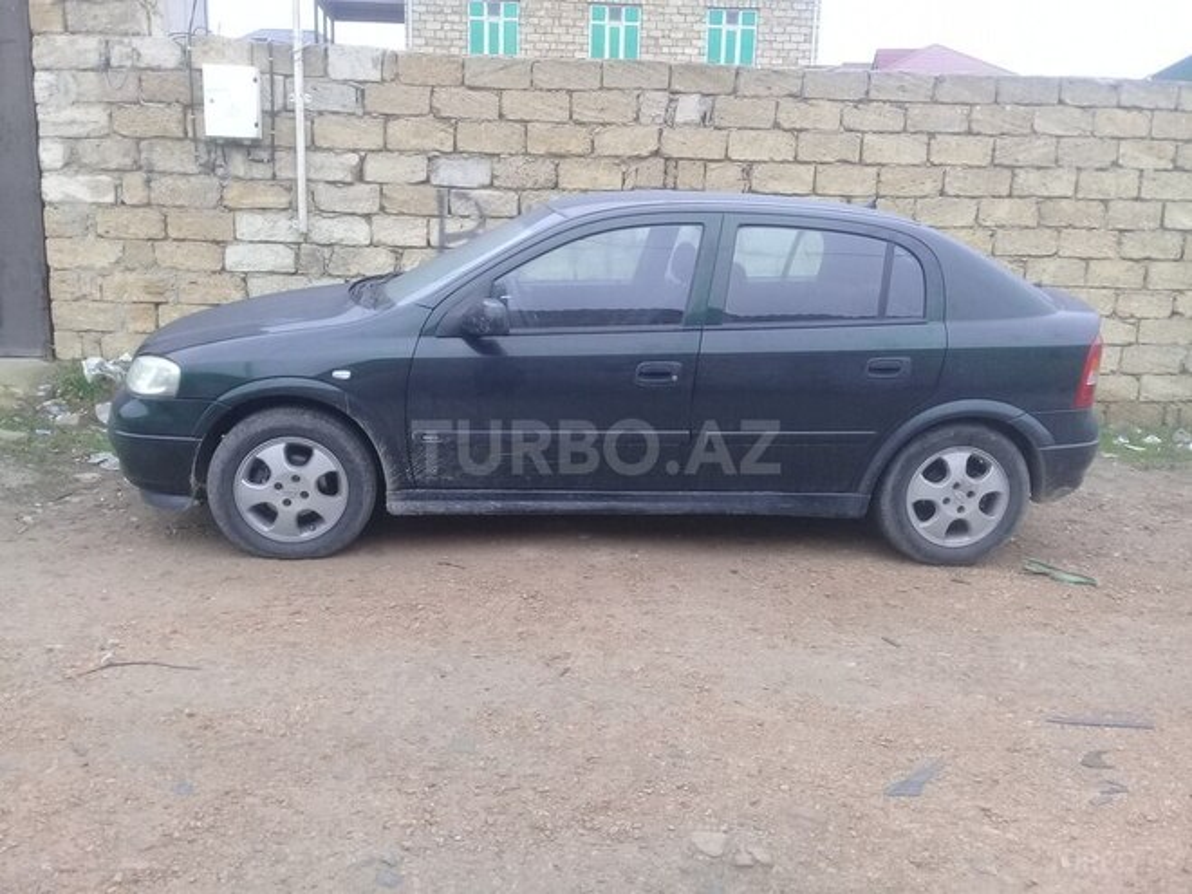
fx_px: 1067
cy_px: 447
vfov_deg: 45.4
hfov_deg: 58.4
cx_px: 596
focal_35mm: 31
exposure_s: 1/60
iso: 64
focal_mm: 3.3
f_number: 2.2
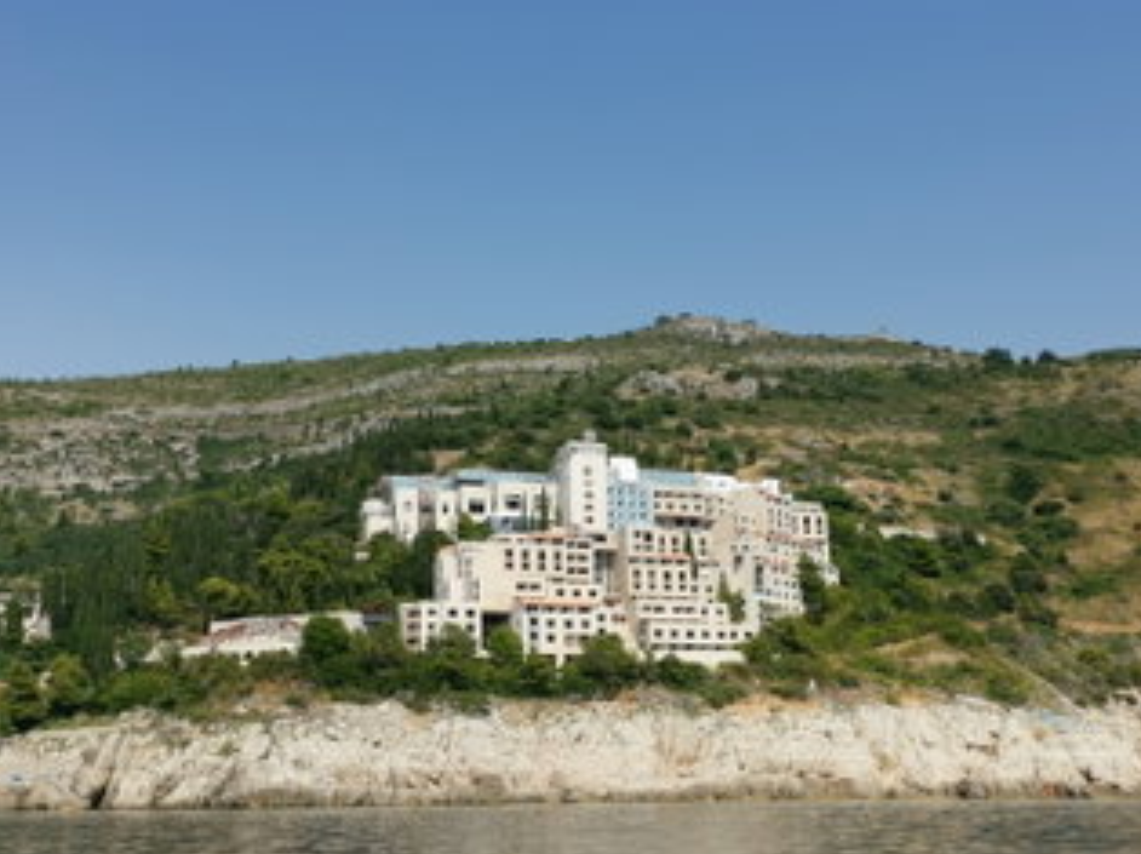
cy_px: 498
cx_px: 549
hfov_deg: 50.2
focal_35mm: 37
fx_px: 1219
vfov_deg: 38.5
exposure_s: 1/2809
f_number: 1.8
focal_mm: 5.58
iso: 50
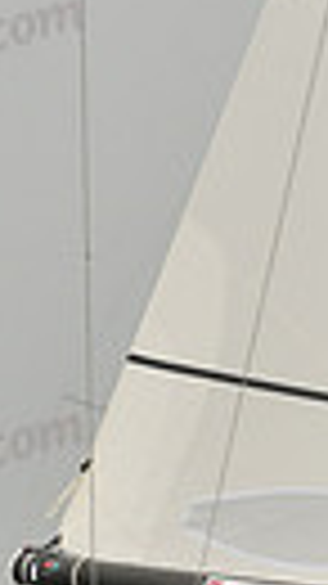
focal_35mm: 936
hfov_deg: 1.3
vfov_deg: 2.3
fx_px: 14491
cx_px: 319
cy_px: 664
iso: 400
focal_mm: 200
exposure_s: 1/1250
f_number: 7.1
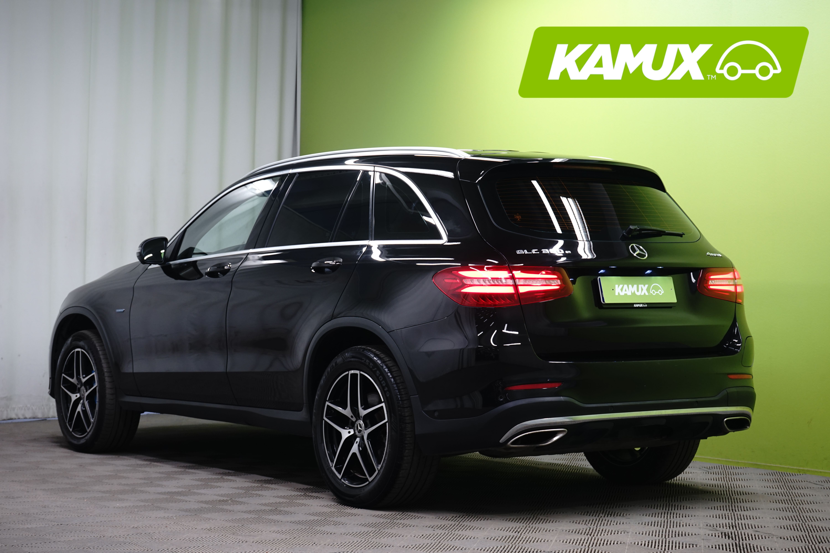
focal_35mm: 70
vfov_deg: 19.5
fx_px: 1614
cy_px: 276
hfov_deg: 28.8
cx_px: 415
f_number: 8
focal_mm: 70
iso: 500
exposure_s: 1/6
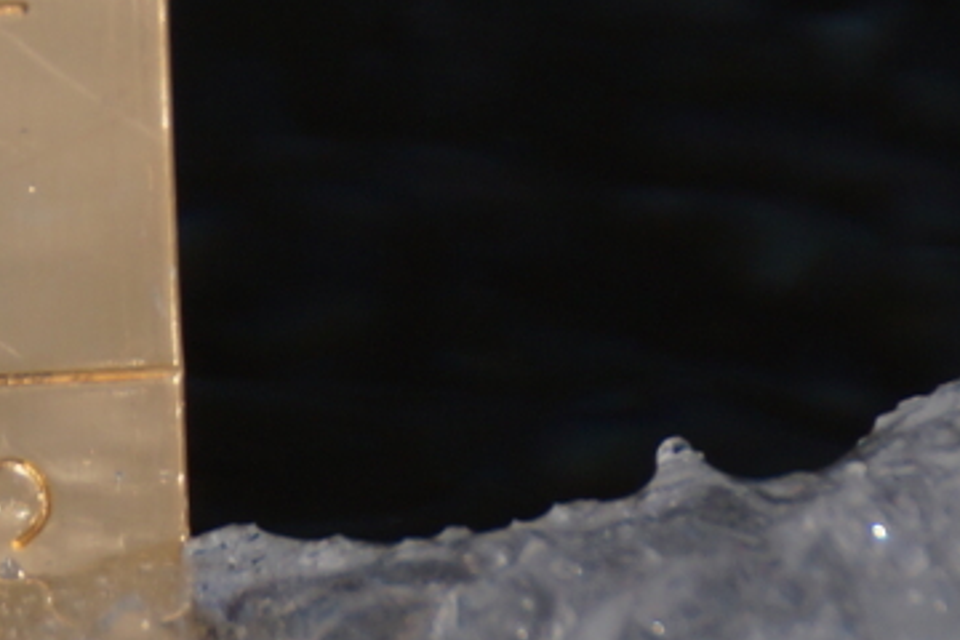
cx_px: -303
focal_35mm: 873
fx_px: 23278
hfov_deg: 2.4
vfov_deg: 1.6
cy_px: -16
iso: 100
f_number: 6.3
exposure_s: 1/250
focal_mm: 150
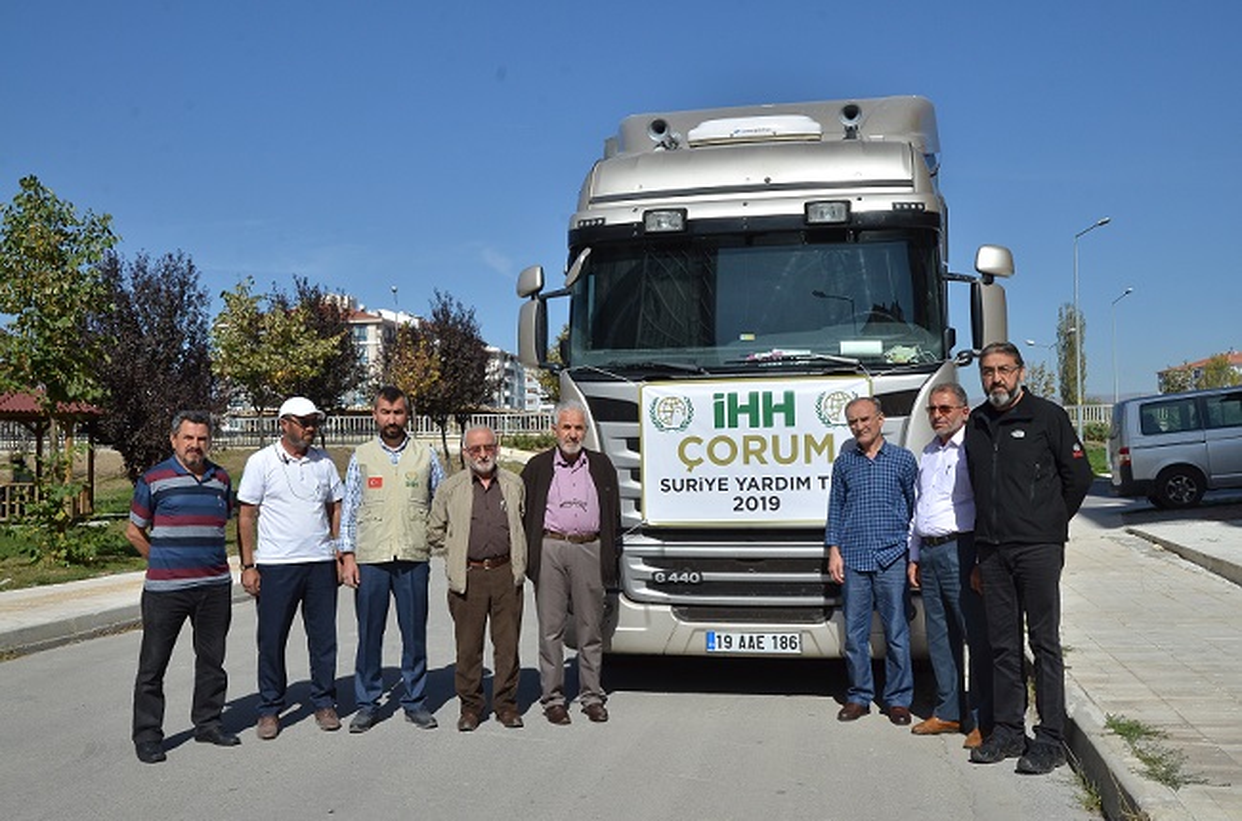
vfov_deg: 39.8
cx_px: 621
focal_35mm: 33
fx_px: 1136
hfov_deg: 57.3
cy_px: 410
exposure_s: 1/640
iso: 320
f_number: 13
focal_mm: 22
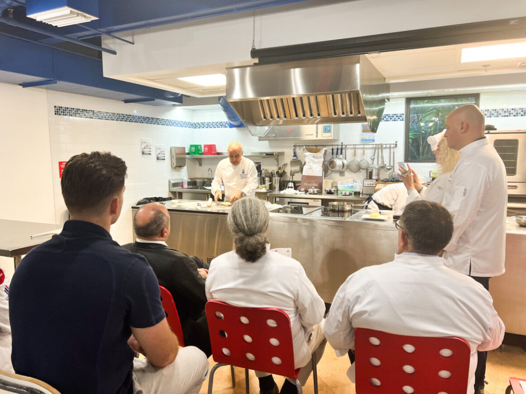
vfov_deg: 53.1
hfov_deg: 67.3
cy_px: 197
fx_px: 395
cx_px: 263
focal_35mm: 26
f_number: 1.5
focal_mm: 5.7
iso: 80
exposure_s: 1/60
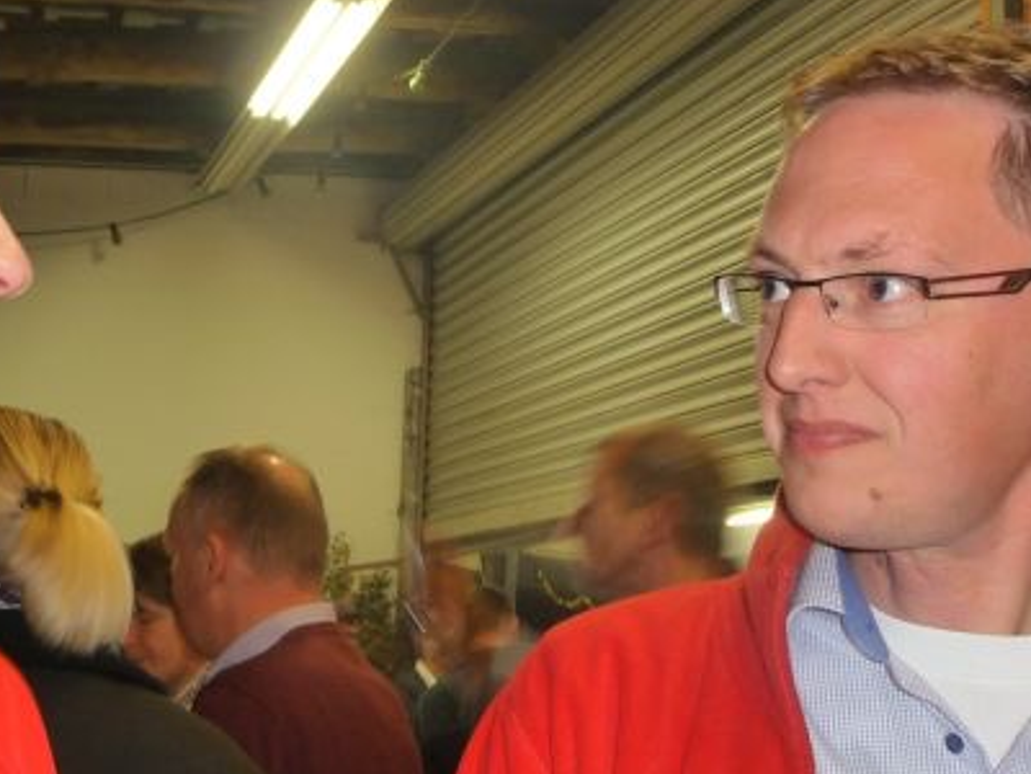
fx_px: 1668
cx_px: 392
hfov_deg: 34.2
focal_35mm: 56
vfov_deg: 26.0
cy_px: 498
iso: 160
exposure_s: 1/30
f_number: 3.3
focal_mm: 4.7
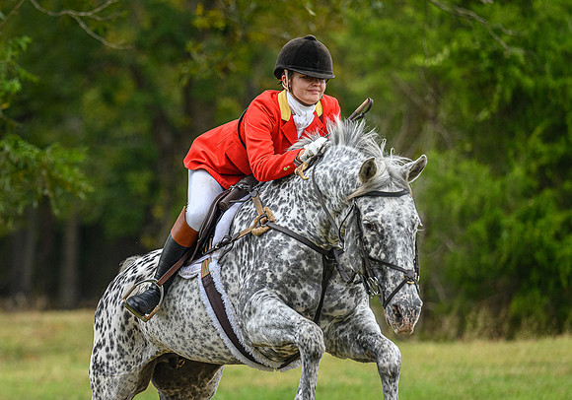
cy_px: 207
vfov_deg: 4.8
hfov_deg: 6.8
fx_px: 4787
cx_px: 134
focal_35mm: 297
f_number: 3.5
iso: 800
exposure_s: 1/640
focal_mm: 185
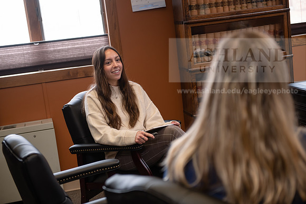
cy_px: 102
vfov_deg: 21.9
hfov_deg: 32.4
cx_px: 153
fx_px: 527
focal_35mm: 62
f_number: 3.2
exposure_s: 1/160
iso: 800
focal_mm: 62
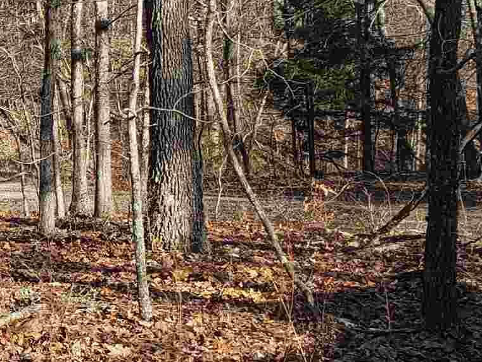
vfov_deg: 14.1
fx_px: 1462
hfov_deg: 16.6
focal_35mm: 105
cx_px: -294
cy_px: 181
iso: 50
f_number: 2.4
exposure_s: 1/658
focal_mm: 4.3
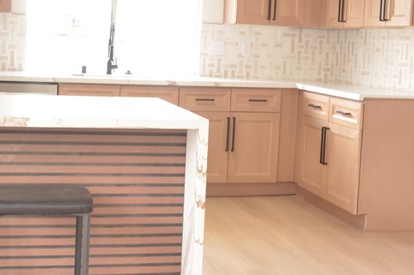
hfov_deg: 35.0
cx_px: 166
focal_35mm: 57
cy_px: 90
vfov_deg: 23.6
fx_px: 654
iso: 220
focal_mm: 18
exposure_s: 1/30
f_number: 3.5
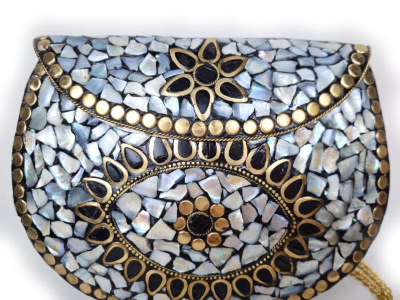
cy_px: 150
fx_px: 300
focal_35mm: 26
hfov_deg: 67.3
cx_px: 200
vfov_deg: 53.1
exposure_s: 1/195
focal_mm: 5.4
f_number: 1.8
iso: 50
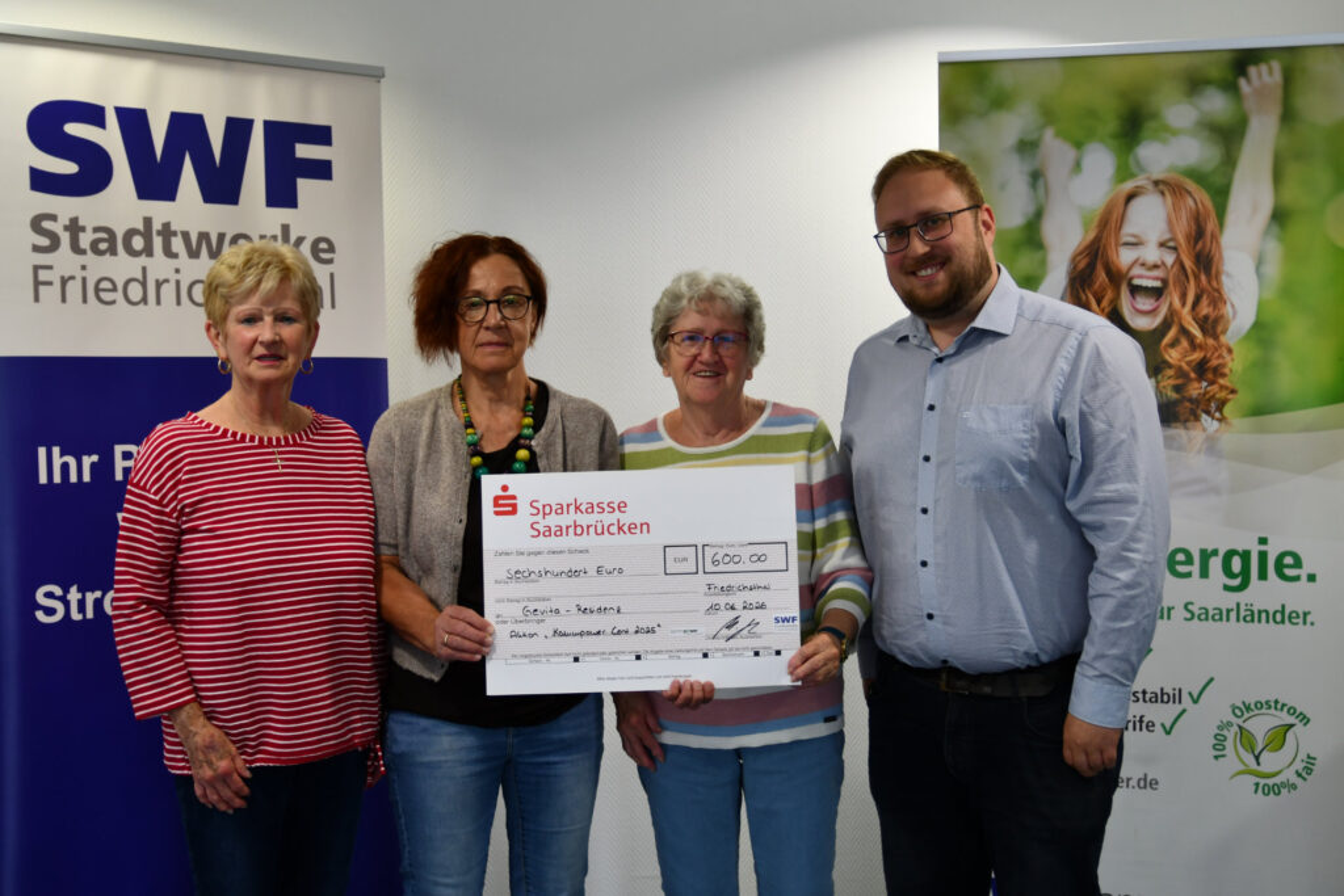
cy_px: 448
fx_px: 1605
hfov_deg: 45.4
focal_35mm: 43
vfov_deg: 31.2
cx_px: 672
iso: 320
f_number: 2.8
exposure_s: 1/125
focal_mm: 29
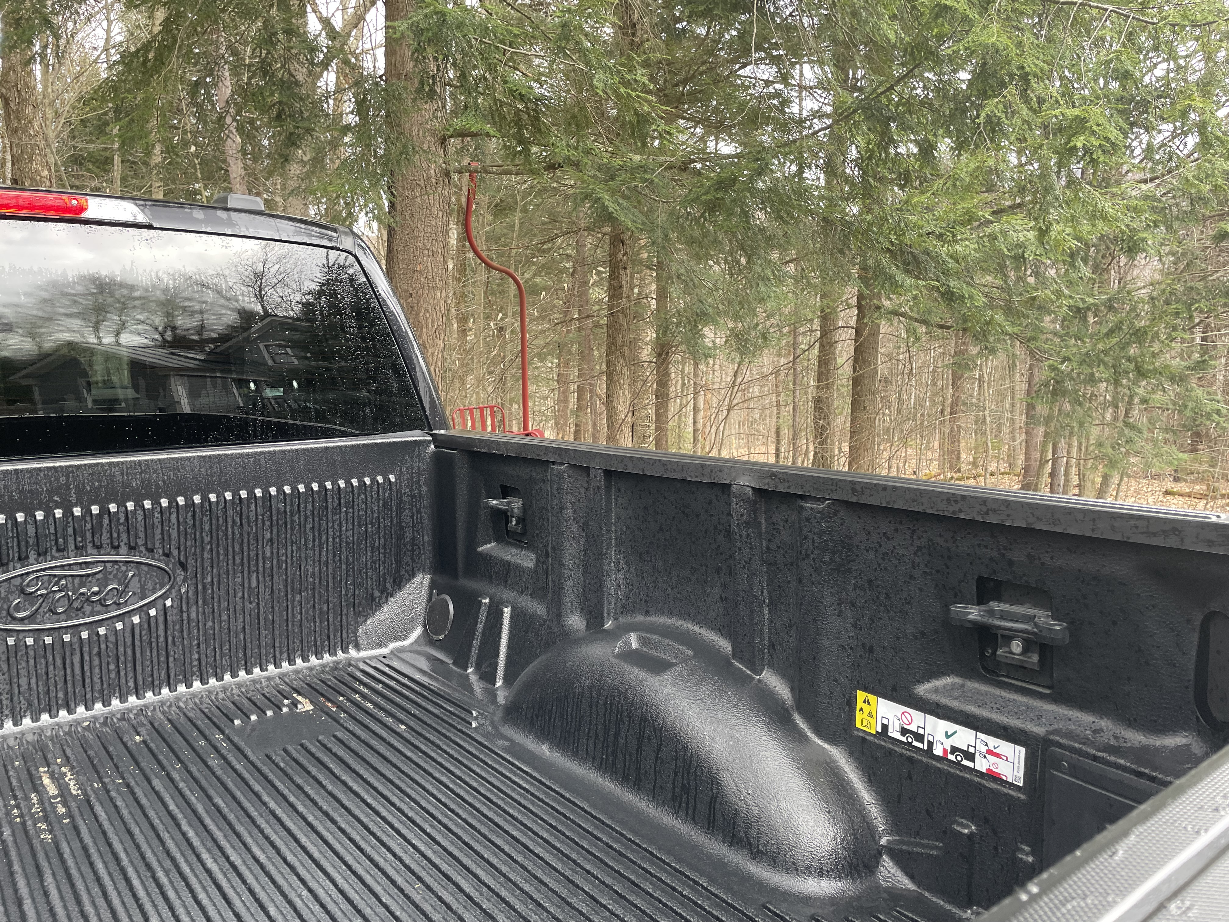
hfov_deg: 67.3
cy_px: 461
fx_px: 923
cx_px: 614
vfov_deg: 53.1
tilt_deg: -8.7
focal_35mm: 26
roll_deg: -0.5
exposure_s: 1/121
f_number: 1.6
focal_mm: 4.2
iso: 100
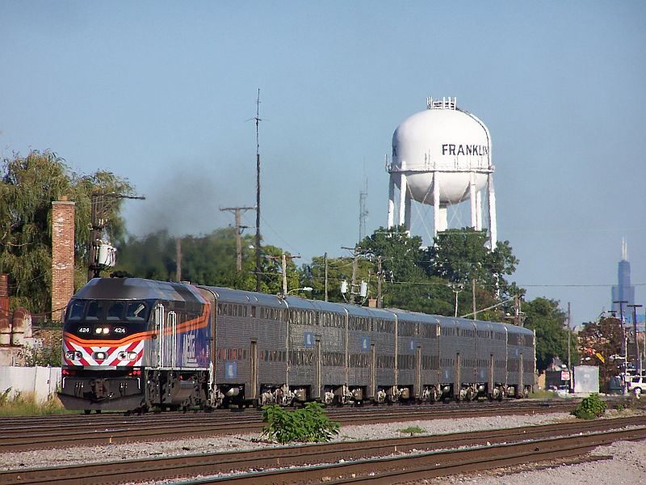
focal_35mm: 380
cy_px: 242
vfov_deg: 3.9
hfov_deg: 5.2
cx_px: 323
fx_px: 7092
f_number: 5
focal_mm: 63
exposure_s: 1/750
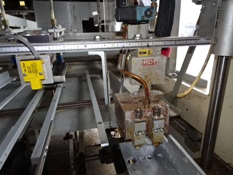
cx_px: 116
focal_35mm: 24
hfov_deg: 71.6
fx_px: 162
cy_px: 88
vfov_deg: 56.8
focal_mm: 4.1
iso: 160
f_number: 3.5
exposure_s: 1/30
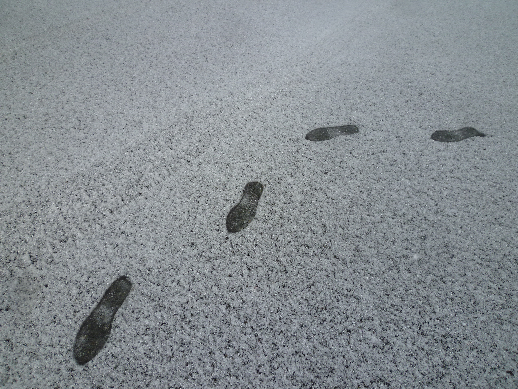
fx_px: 359
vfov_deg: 56.8
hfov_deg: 71.6
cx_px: 259
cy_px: 194
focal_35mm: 24
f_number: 2.8
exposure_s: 1/200
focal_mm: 4.3
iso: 80
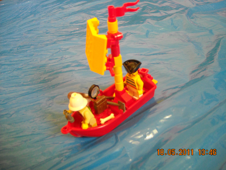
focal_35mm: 35
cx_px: 113
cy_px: 85
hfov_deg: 52.6
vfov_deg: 40.7
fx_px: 229
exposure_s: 1/17
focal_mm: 5.7
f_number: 2.8
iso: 400
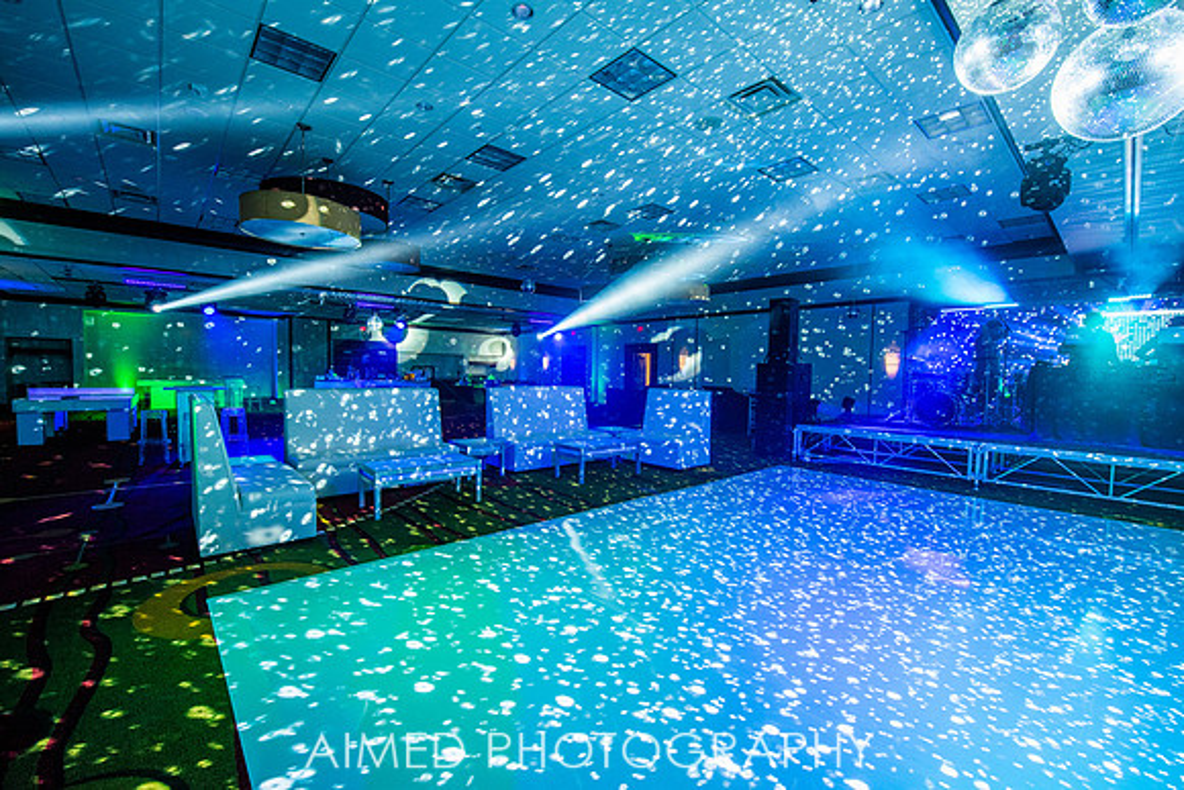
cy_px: 395
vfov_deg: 79.3
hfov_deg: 102.3
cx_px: 580
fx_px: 477
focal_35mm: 14
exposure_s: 1/200
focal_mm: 14
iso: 800
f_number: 5
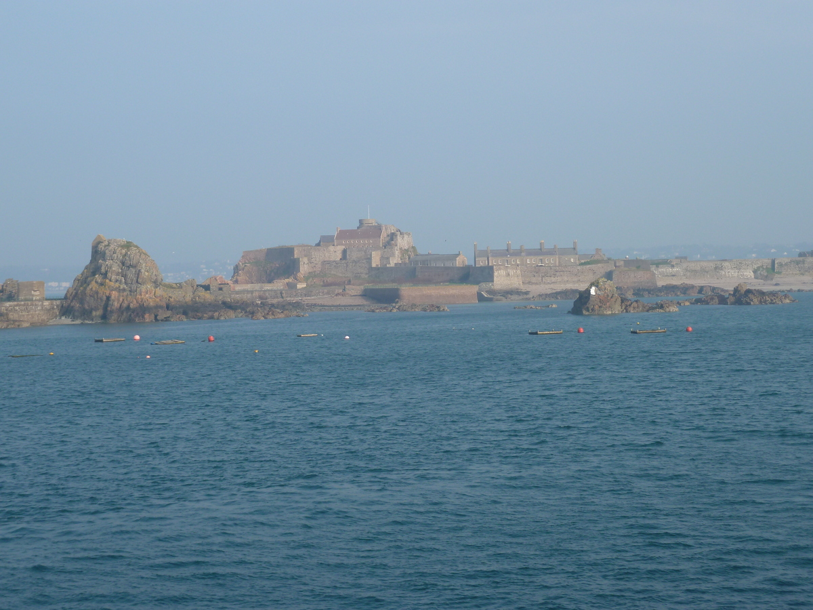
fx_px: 1574
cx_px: 406
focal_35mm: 67
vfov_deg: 21.9
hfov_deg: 29.0
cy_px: 305
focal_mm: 11
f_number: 4.1
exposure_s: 1/400
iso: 80
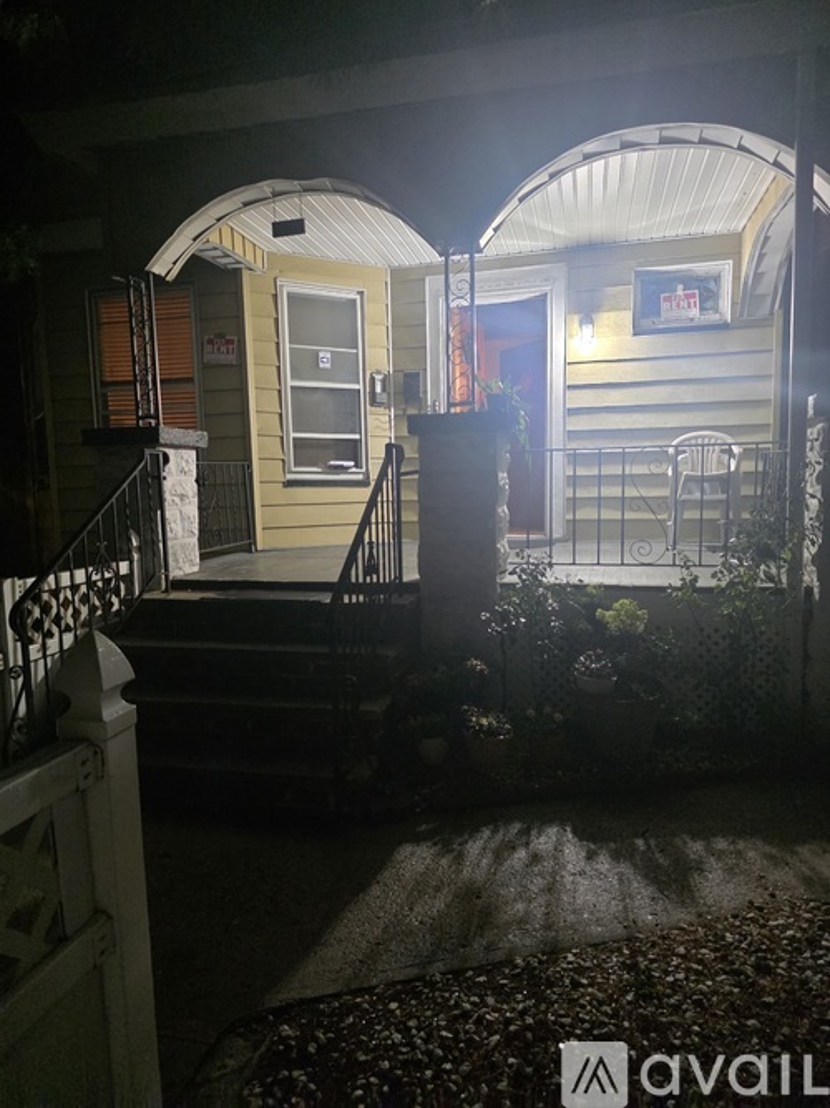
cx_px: 415
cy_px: 554
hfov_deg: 58.9
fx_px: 736
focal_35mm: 23
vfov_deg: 73.9
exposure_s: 1/120
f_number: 1.7
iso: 2000
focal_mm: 6.3
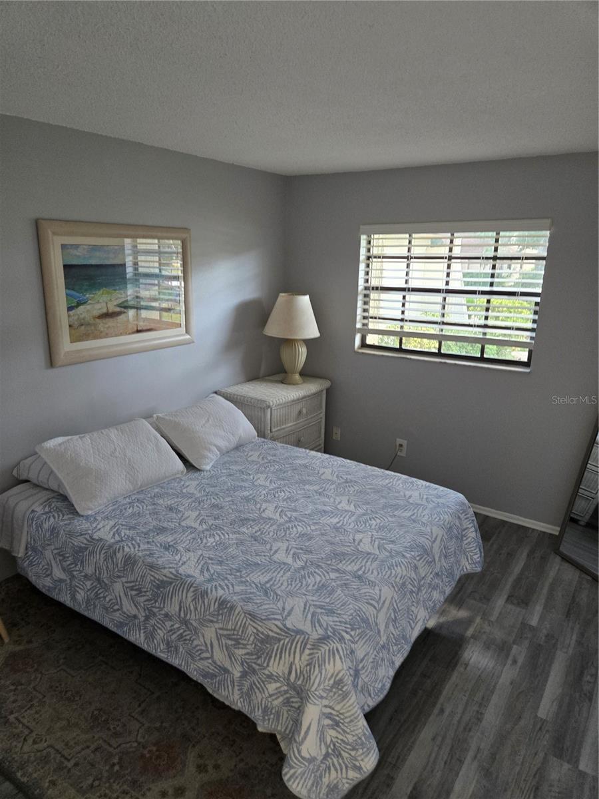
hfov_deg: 58.9
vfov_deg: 73.9
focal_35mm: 23
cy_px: 400
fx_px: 531
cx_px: 300
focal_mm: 5.4
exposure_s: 1/120
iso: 320
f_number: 1.8
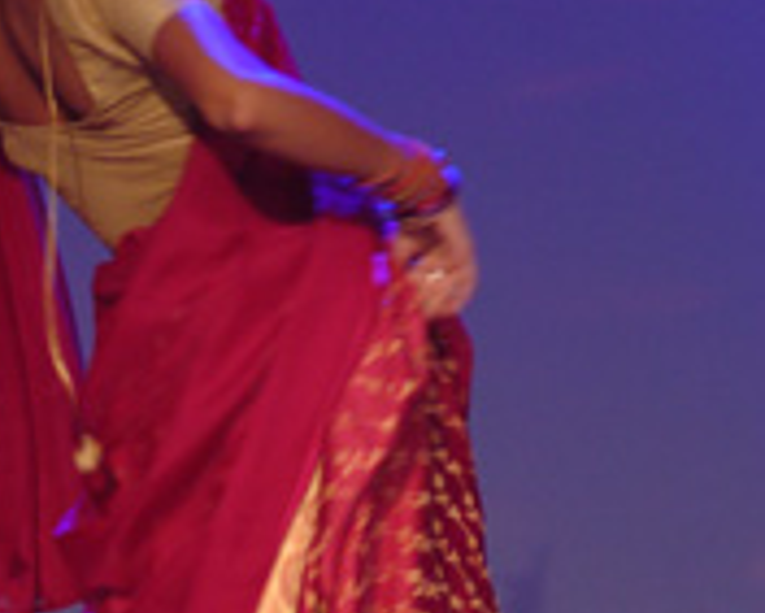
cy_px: 422
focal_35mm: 264
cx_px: 237
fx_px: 5971
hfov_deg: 7.3
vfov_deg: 5.9
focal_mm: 55
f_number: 2.8
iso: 400
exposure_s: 1/60
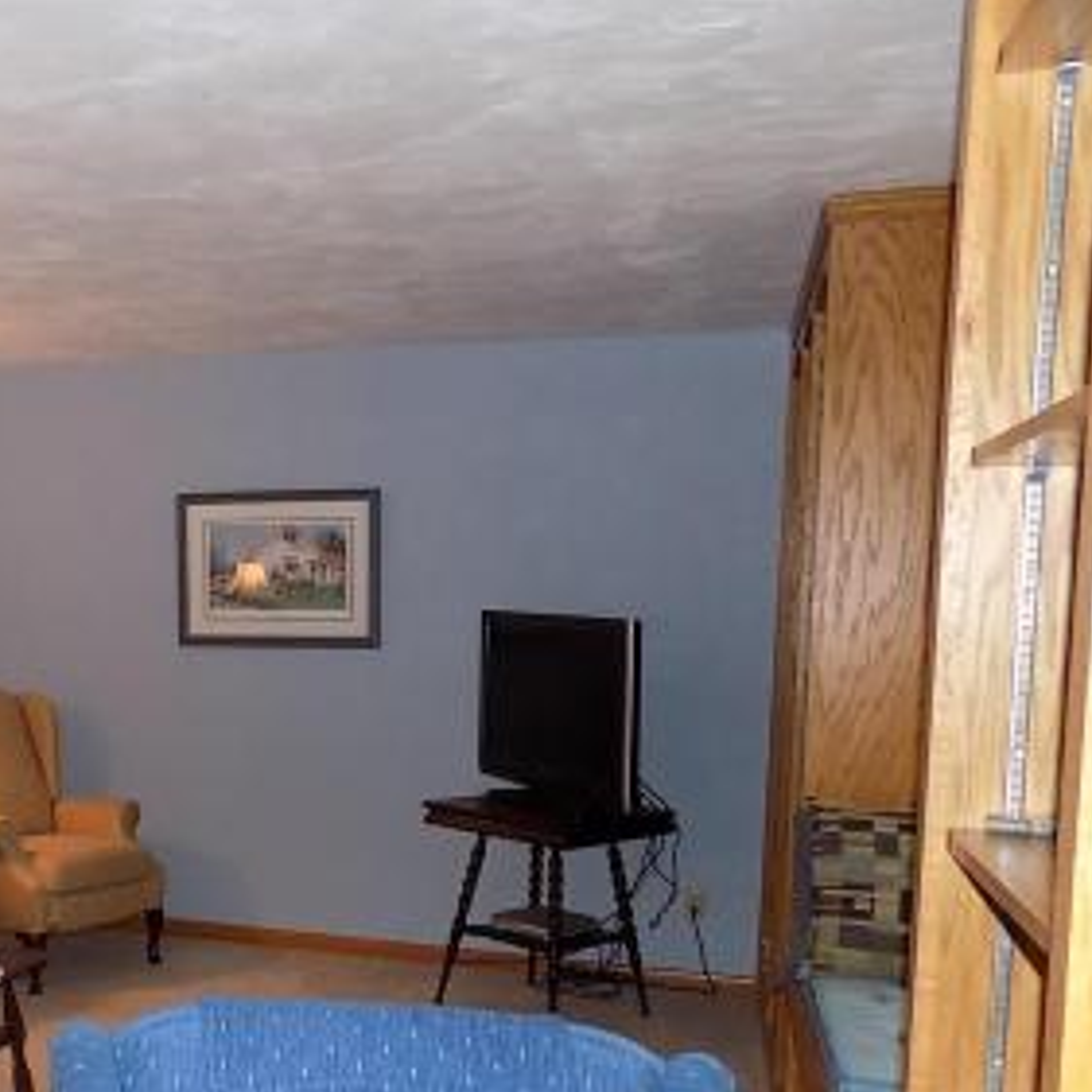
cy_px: 703
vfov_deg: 39.7
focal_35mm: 42
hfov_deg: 36.4
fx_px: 1499
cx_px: 23
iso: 200
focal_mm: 4
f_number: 3.1
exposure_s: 1/30
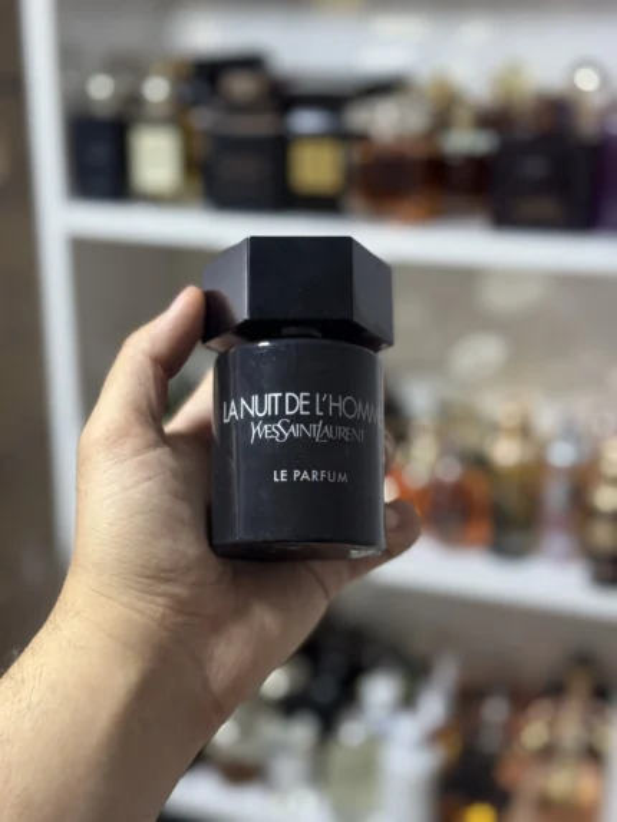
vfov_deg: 39.6
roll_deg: -0.8
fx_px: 1140
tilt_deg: -17.2
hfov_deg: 30.3
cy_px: 411
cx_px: 308
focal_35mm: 48
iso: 250
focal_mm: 6.76
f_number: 1.78
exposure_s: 1/50
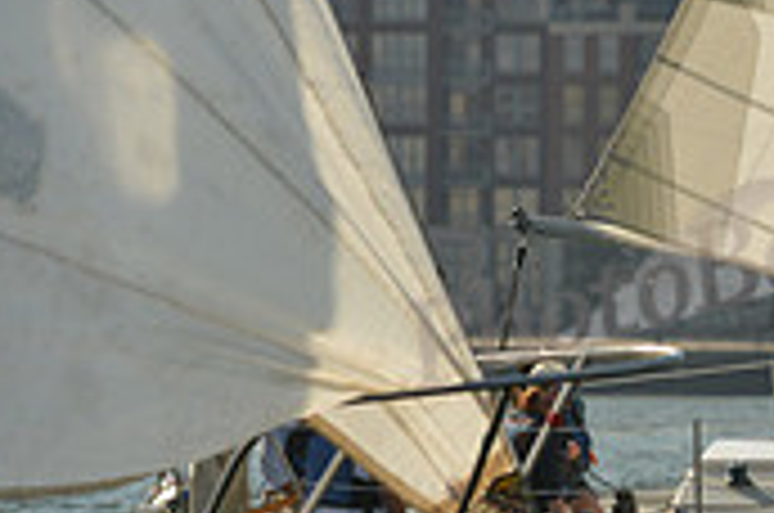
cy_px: 443
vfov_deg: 1.8
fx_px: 15966
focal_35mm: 744
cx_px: 1278
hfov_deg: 2.8
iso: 320
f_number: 6.3
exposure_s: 1/1600
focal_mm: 220
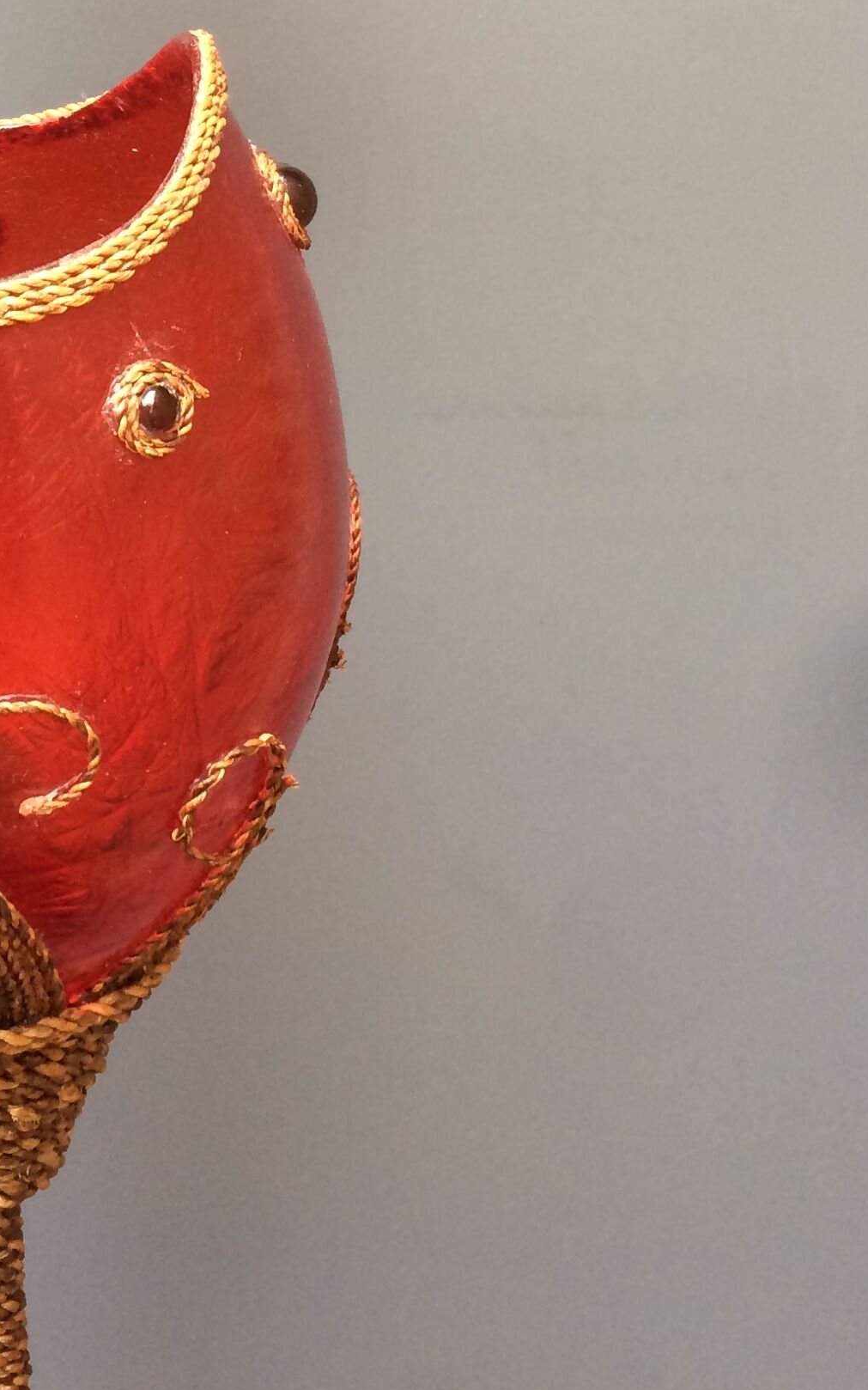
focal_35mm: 62
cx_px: -36
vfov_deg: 30.8
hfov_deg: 20.2
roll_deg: +1.4
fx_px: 2347
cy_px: 26
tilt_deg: -4.0
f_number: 2.2
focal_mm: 4.15
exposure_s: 1/33
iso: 50
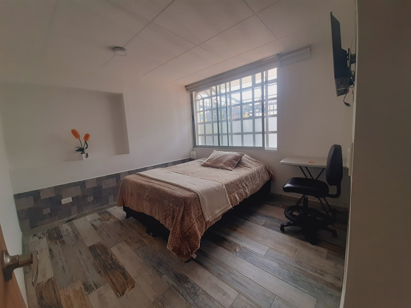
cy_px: 154
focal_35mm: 13
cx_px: 206
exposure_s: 1/120
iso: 80
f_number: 2.2
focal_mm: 1.42
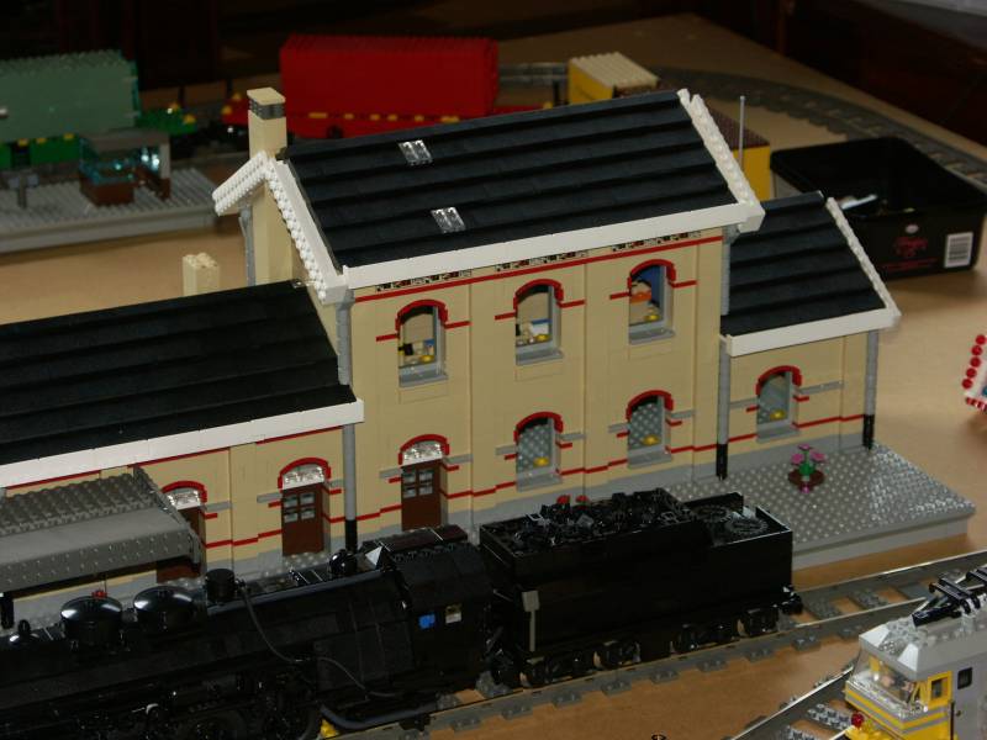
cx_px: 494
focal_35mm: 101
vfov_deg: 14.6
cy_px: 370
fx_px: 2880
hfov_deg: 19.4
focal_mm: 25.73
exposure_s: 1/100
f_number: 3.5
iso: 160
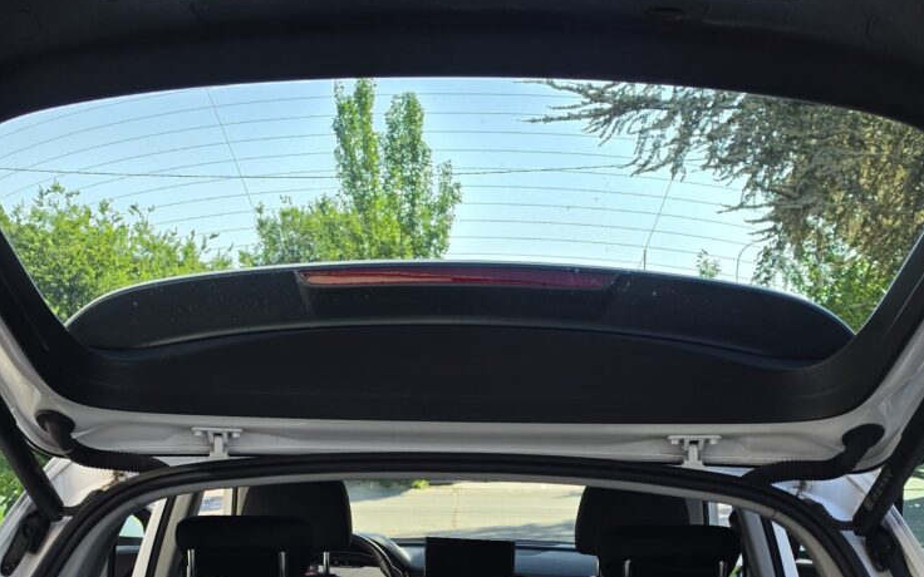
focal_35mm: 53
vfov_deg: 23.8
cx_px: 441
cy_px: 516
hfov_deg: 38.2
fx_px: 1335
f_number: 1.4
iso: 64
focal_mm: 6.5
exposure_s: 1/1904
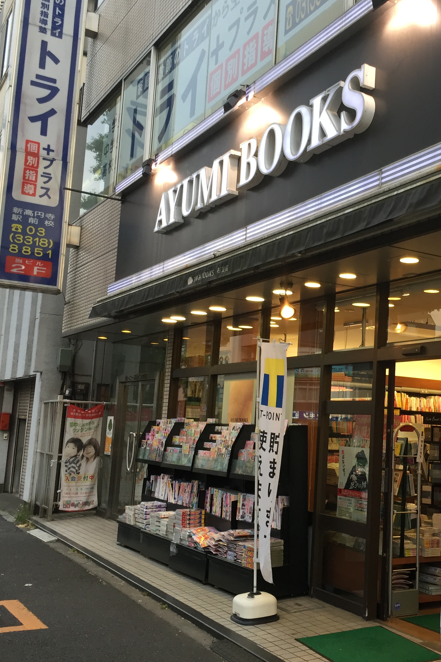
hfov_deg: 32.0
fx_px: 753
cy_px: 327
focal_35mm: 41
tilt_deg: +7.4
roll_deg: -2.9
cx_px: 337
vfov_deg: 47.4
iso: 32
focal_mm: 4.15
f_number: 2.2
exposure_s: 1/40
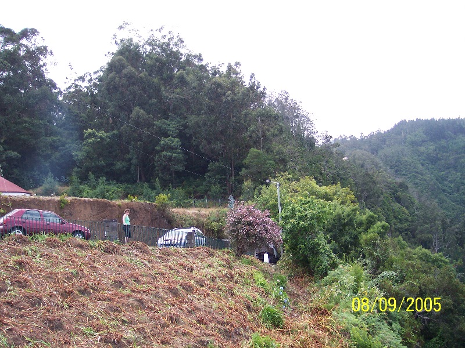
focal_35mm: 38
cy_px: 174
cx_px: 232
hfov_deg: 49.0
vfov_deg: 37.7
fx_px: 510
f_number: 2.8
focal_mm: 8
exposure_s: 1/500
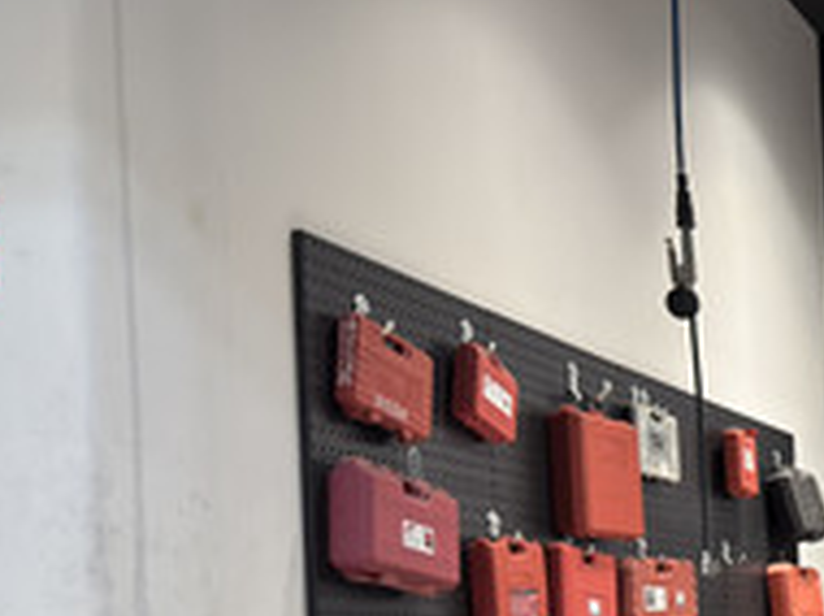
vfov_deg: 17.5
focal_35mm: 81
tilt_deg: -0.6
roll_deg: +1.4
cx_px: 1288
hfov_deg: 20.2
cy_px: 707
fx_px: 1926
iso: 320
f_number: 1.78
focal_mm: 6.76
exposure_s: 1/40
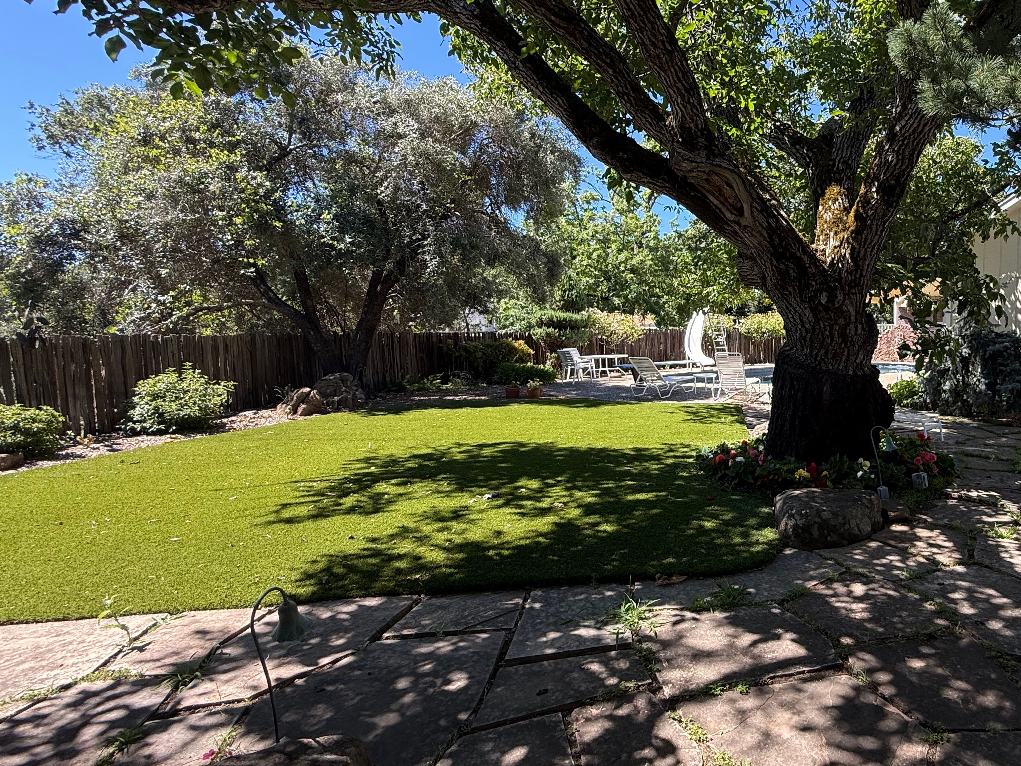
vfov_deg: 65.9
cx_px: 726
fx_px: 590
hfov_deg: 77.5
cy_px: 354
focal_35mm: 20
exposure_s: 1/419
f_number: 2.2
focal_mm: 2.22
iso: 64
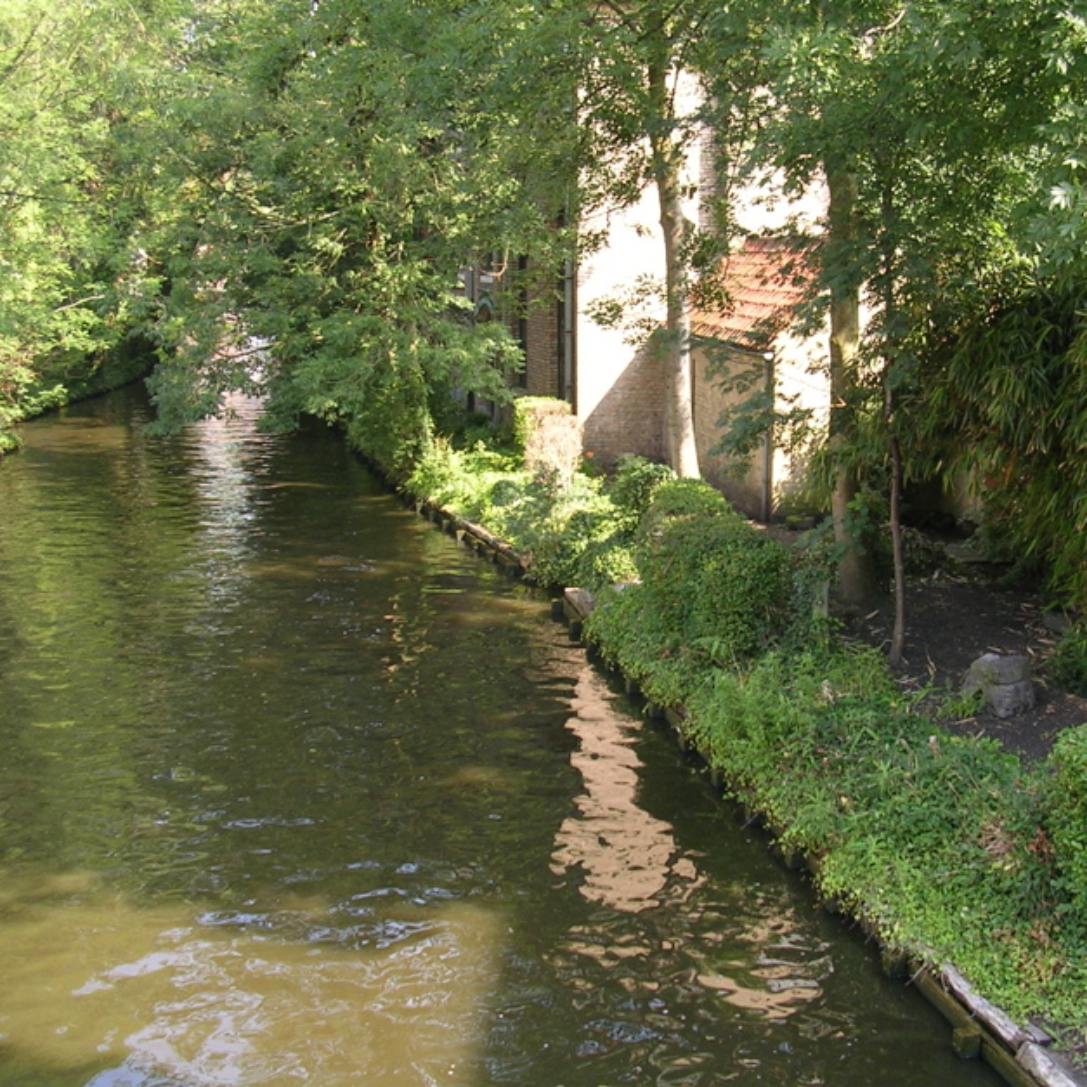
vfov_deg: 37.6
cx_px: 680
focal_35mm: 45
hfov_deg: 37.3
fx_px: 1599
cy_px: 543
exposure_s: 1/113
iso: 50
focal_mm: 5.8
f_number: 2.8
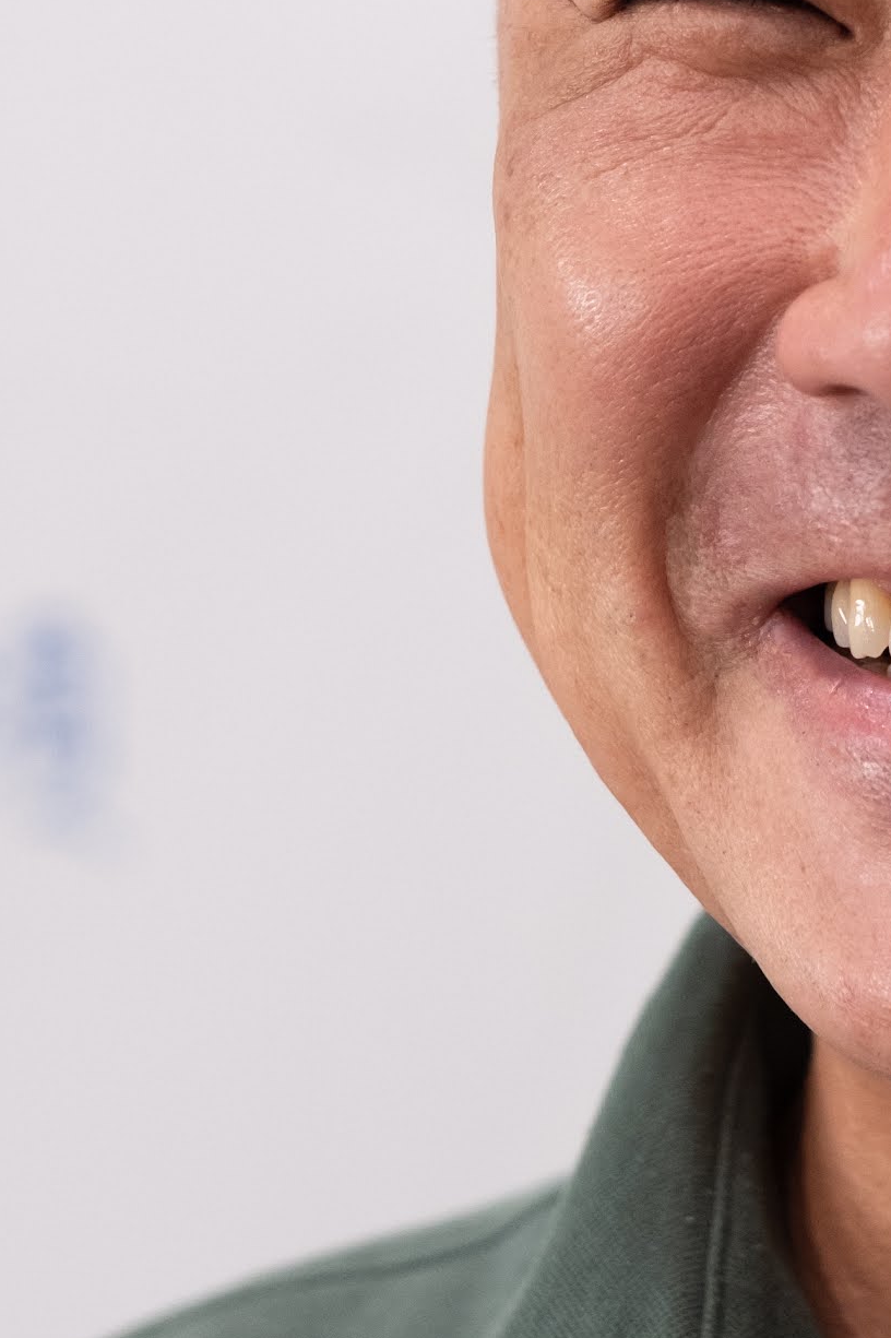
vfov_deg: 6.1
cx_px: 977
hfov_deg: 4.1
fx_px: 12480
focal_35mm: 336
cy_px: 408
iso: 640
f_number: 2.2
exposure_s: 1/125
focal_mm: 56
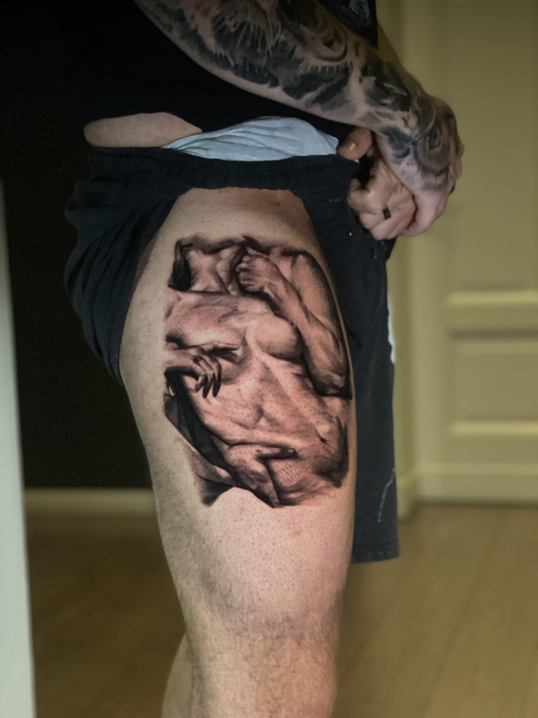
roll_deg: +3.3
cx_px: 269
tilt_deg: -7.1
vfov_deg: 30.3
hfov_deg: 22.9
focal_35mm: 64
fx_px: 1326
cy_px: 359
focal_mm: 7.5
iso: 400
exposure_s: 1/17
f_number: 2.2
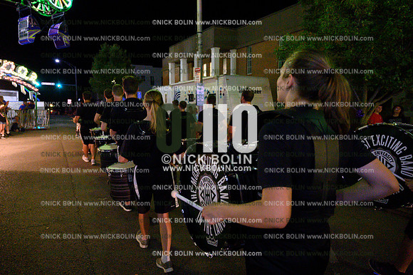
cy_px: 138
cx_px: 206
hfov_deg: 73.8
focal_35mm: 24
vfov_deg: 53.1
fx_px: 275
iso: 32000
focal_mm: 24
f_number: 4
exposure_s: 1/400
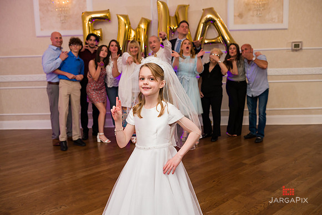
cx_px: 161
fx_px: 304
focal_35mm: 34
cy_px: 108
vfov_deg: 38.8
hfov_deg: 55.8
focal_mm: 34
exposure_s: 1/200
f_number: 5
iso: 1250
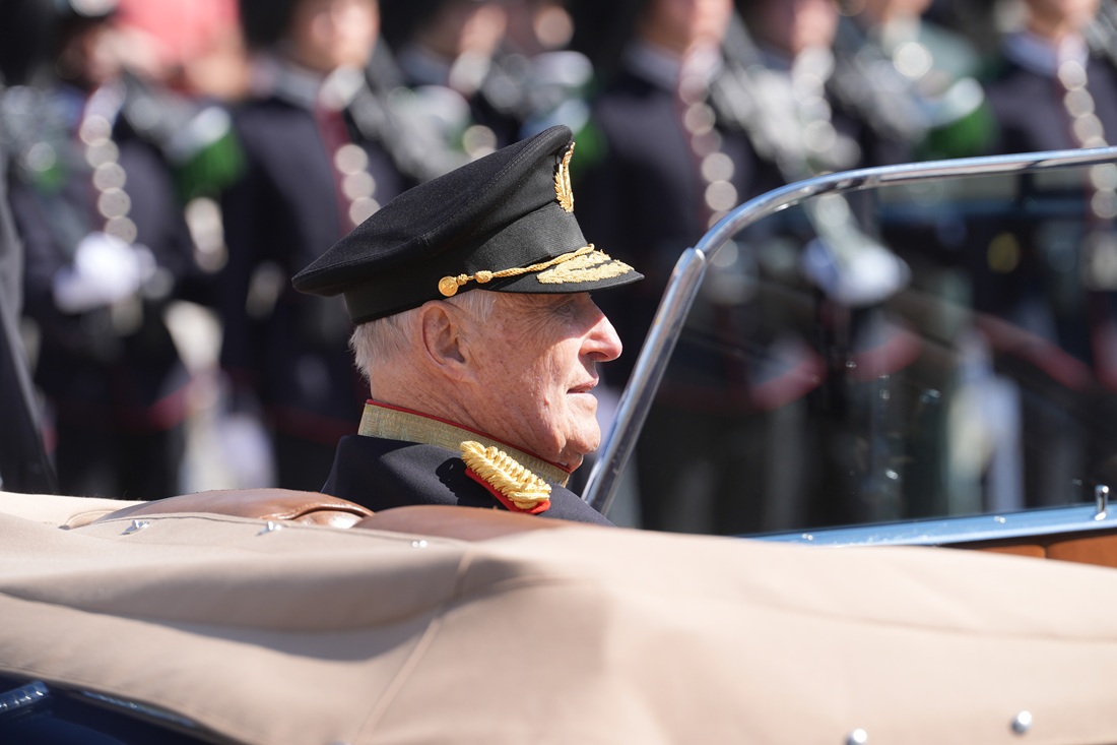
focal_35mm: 267
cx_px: 558
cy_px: 372
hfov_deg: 7.7
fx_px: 8283
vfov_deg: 5.1
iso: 320
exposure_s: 1/800
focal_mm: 267
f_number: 5.6
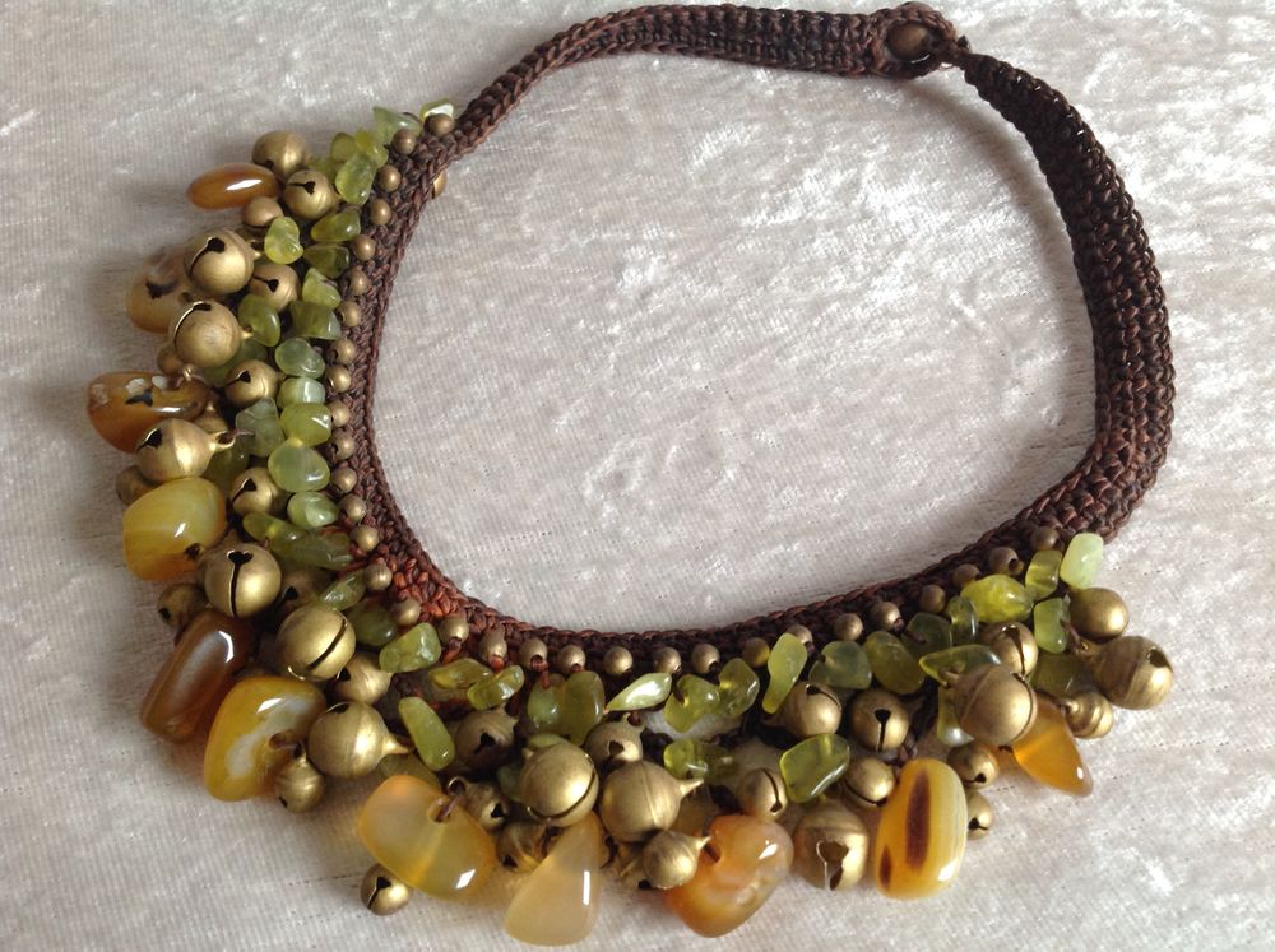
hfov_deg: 52.7
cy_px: 476
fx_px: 1287
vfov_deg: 40.6
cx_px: 638
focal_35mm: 35
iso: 100
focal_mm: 4.28
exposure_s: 1/15
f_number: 2.4
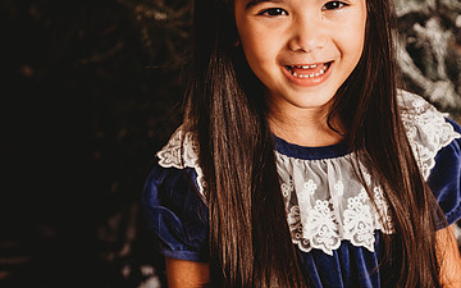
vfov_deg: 11.3
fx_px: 1445
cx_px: 269
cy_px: 58
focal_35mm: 115
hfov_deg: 18.1
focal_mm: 70
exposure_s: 1/160
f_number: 4
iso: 100
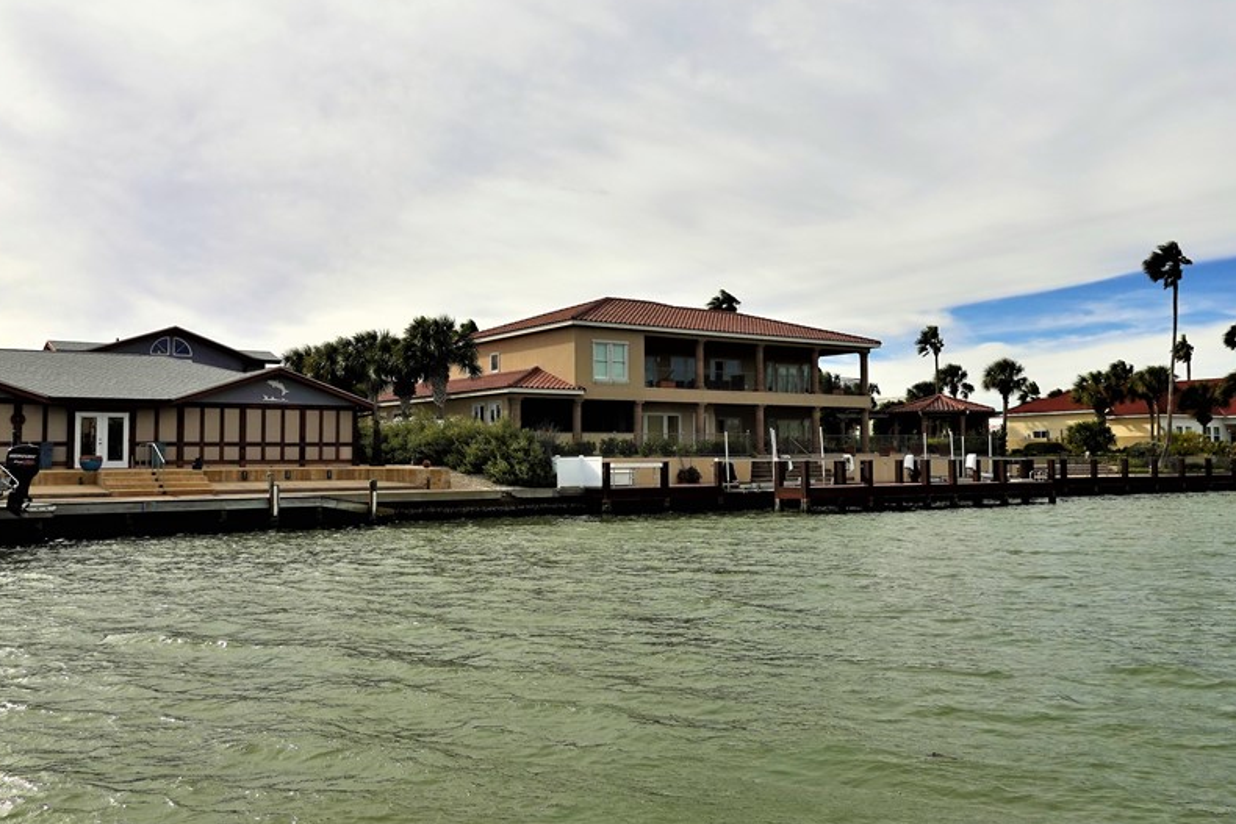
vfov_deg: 40.0
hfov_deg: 57.2
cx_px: 601
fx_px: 1133
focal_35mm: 33
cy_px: 394
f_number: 5.6
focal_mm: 9
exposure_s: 1/1000
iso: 100
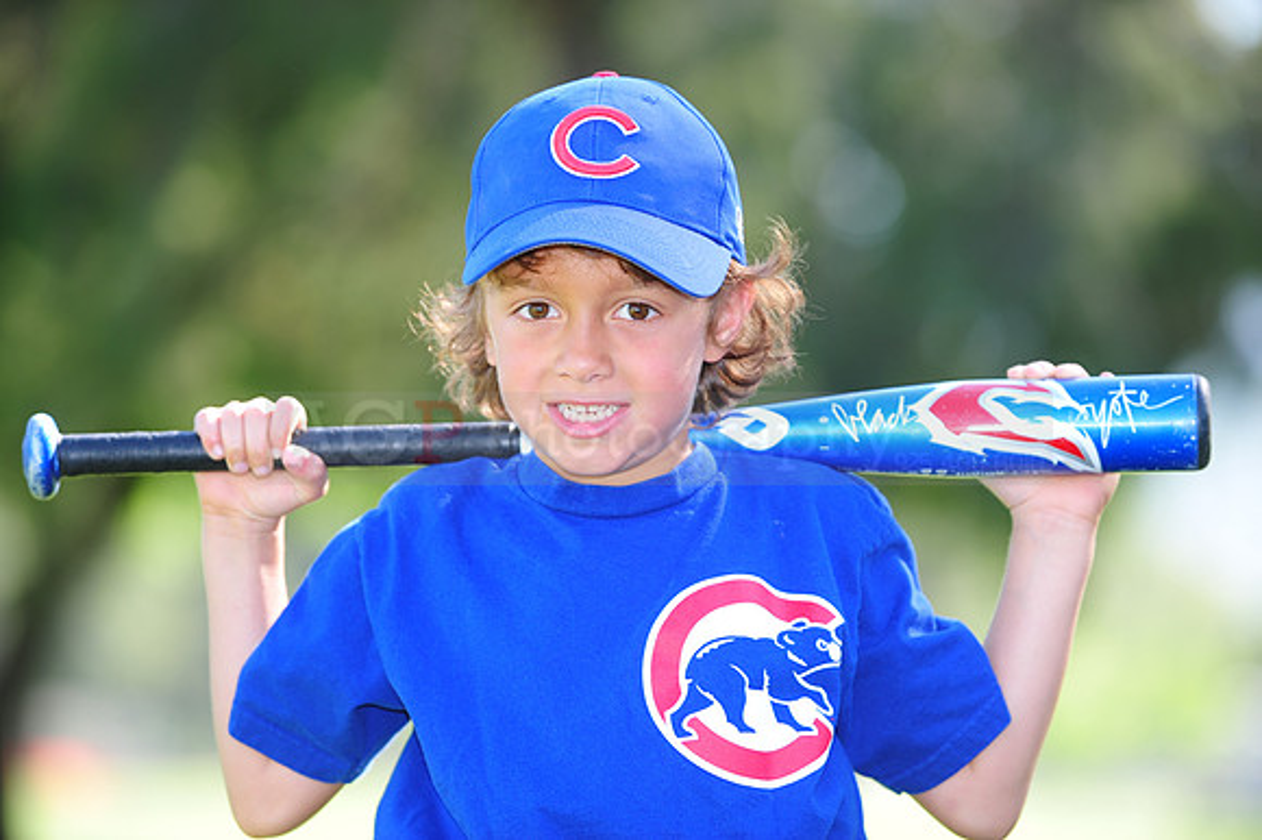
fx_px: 7007
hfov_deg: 10.3
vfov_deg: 6.9
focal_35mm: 200
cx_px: 631
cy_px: 420
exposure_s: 1/200
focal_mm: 200
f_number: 4.5
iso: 200
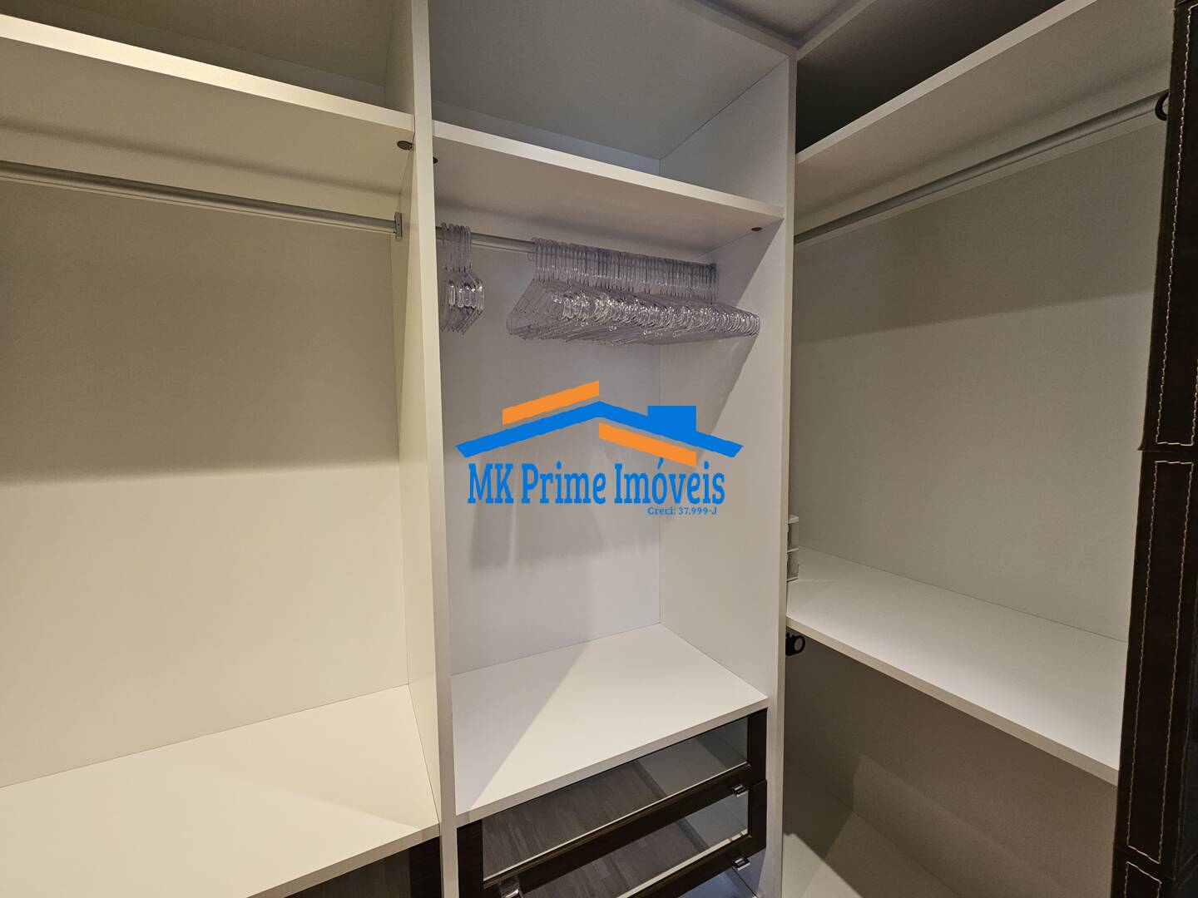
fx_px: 450
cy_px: 449
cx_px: 599
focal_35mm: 13
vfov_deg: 89.9
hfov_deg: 106.2
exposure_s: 1/60
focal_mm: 2.2
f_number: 2.2
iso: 200
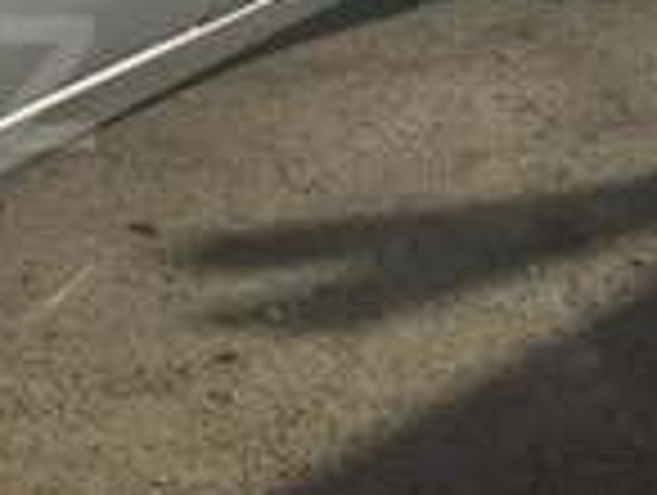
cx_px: -364
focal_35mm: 131
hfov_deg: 14.0
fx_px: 2490
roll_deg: -1.1
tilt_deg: -20.8
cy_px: 83
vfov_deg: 11.3
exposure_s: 1/2198
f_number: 2.2
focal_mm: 4.15
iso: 32
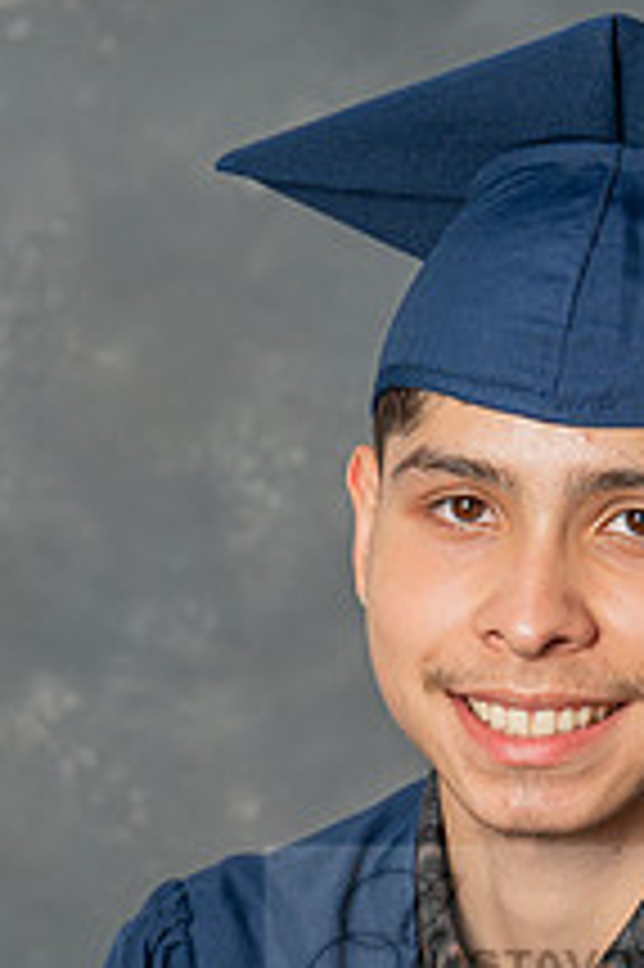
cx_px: 599
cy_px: 1239
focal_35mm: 198
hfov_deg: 6.9
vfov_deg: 10.2
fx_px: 5321
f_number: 4
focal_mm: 49
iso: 200
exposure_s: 1/200
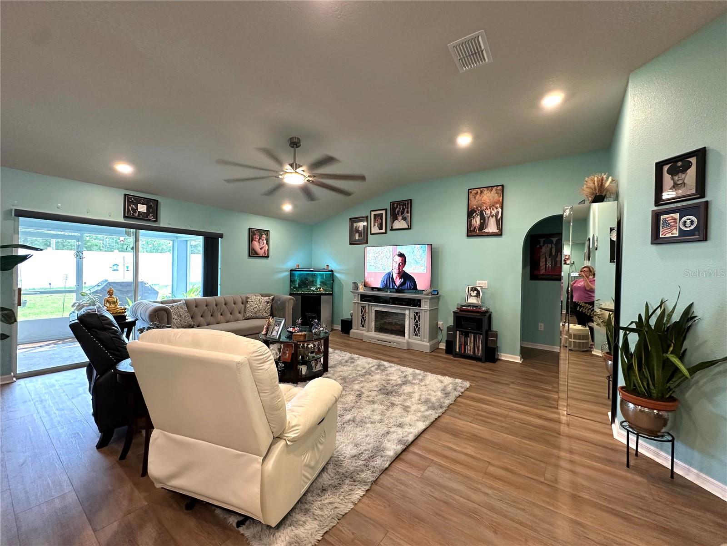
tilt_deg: -0.7
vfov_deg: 85.7
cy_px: 273
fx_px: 294
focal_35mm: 14
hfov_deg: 102.1
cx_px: 364
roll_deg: -2.1
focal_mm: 2.22
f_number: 2.2
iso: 250
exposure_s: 1/60
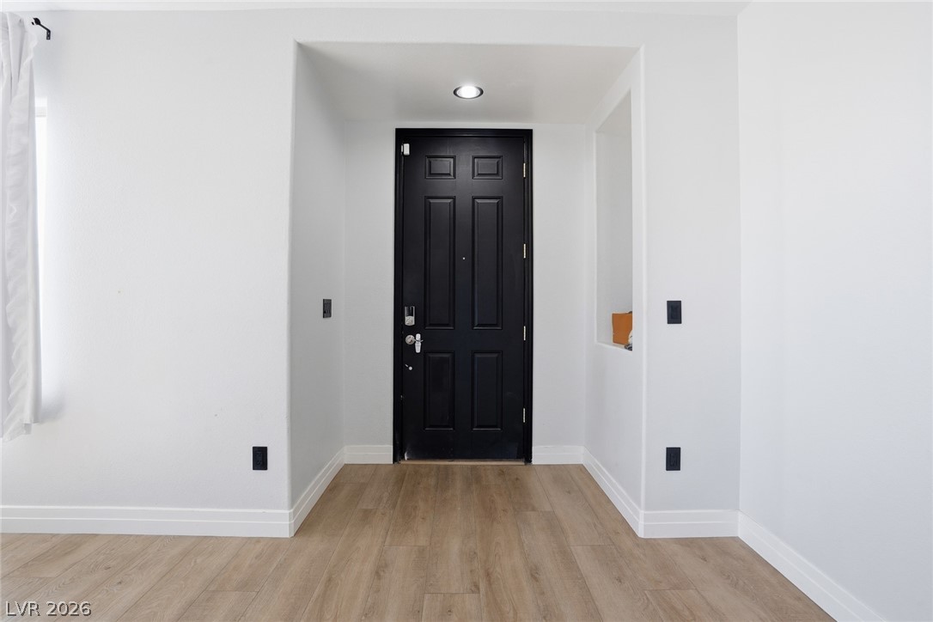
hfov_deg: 96.7
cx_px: 466
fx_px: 415
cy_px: 311
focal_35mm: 16
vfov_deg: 73.7
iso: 400
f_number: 9
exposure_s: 1/60
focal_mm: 16
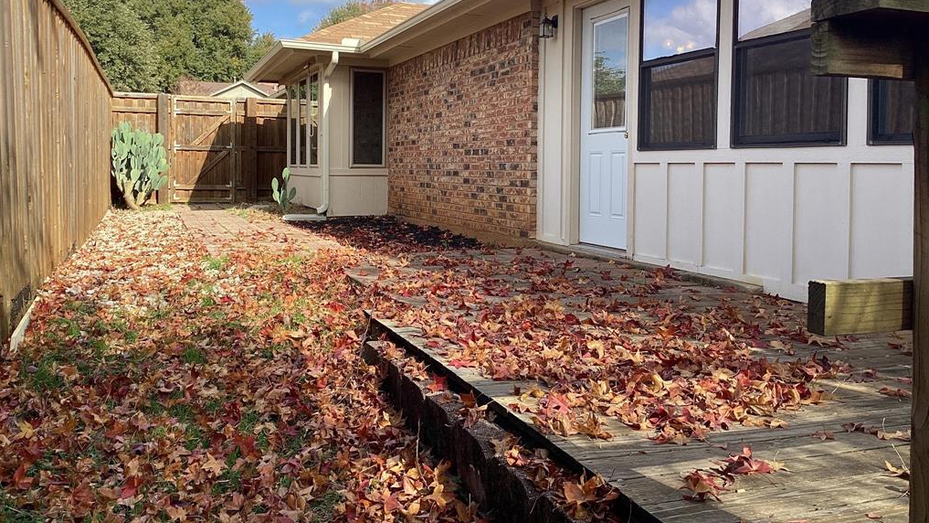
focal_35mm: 34
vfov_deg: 34.4
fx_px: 838
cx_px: 462
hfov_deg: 58.0
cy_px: 187
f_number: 2.4
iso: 25
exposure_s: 1/509
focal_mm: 3.3
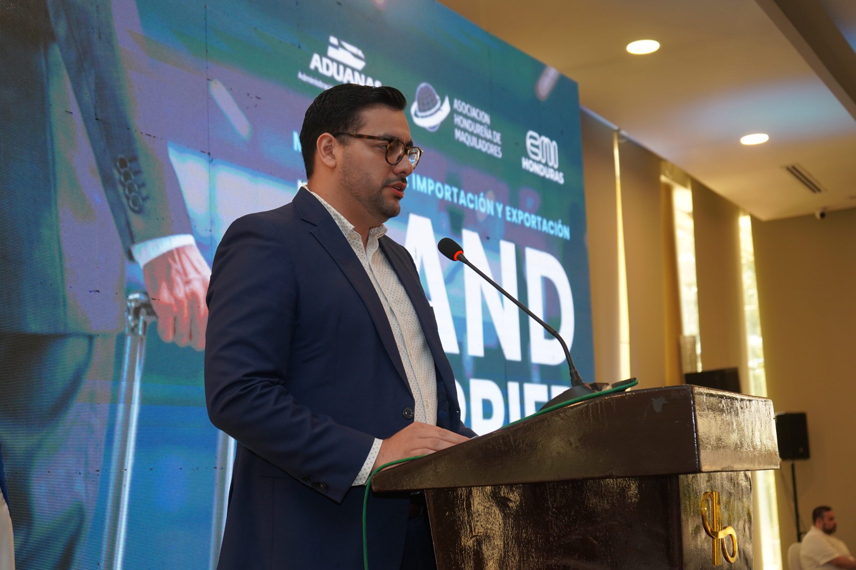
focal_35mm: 49
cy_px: 285
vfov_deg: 27.5
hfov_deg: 40.3
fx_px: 1165
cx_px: 428
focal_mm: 49
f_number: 4.5
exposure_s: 1/160
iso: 1250
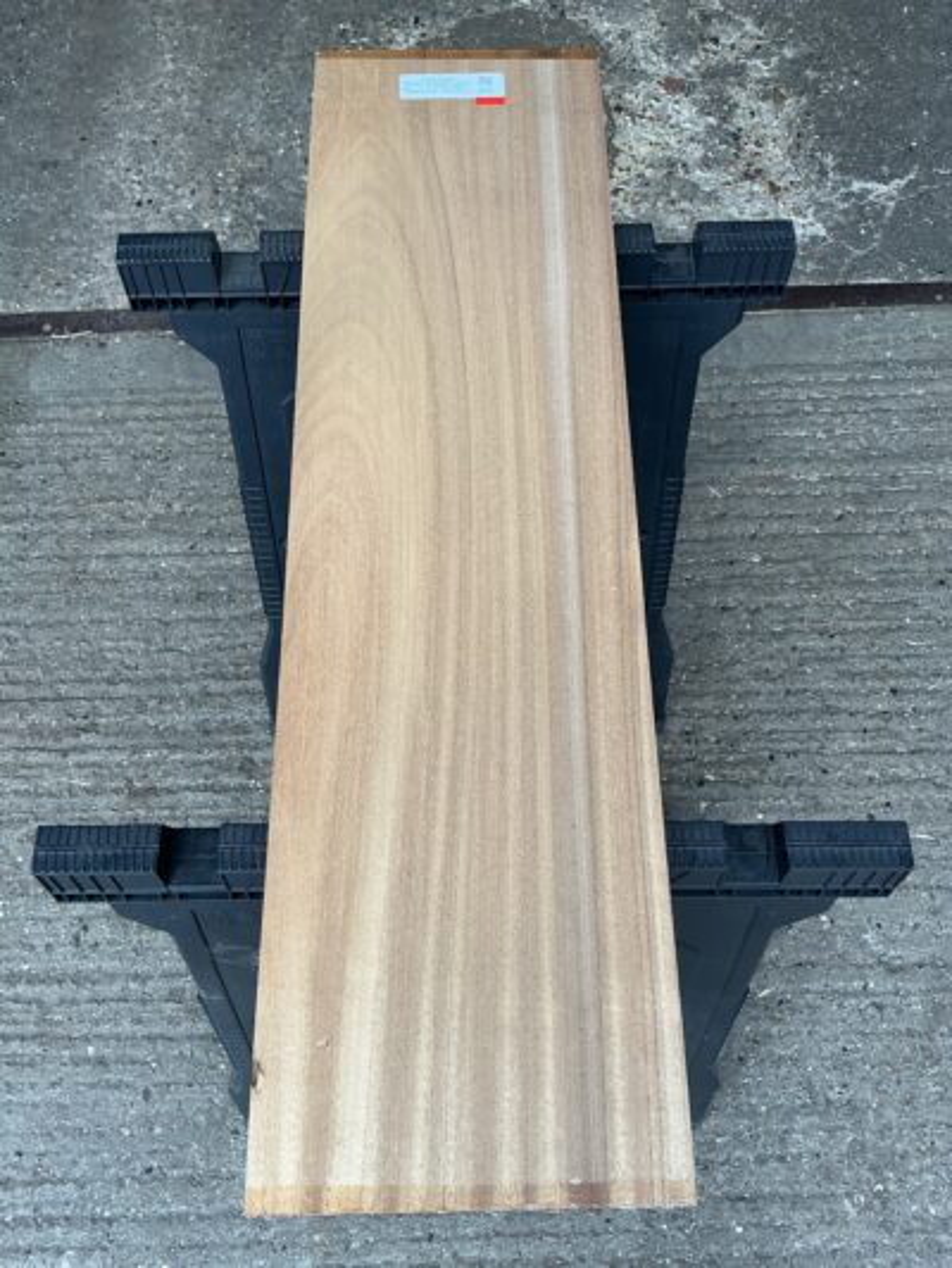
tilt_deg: -67.4
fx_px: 1063
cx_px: 476
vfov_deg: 61.6
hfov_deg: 48.2
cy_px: 634
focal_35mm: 29
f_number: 1.8
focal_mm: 3
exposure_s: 1/100
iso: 20
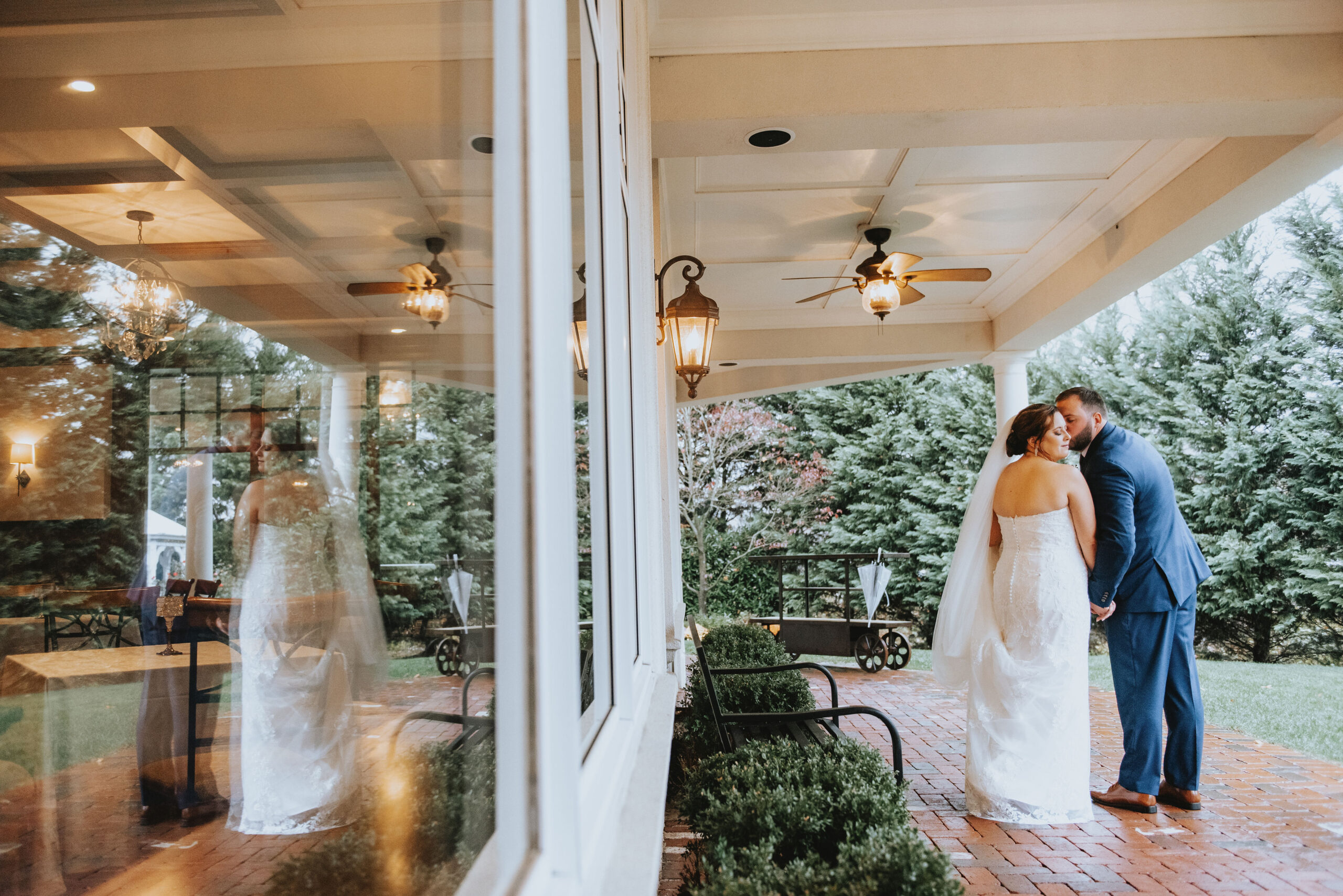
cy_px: 448
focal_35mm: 29
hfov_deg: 63.5
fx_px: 1085
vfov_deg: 44.9
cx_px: 672
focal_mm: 29
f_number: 3.2
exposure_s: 1/160
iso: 1250
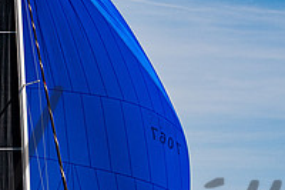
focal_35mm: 379
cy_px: 279
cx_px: 24
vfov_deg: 3.6
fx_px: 2998
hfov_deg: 5.4
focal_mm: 115
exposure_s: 1/5000
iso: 320
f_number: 5.6
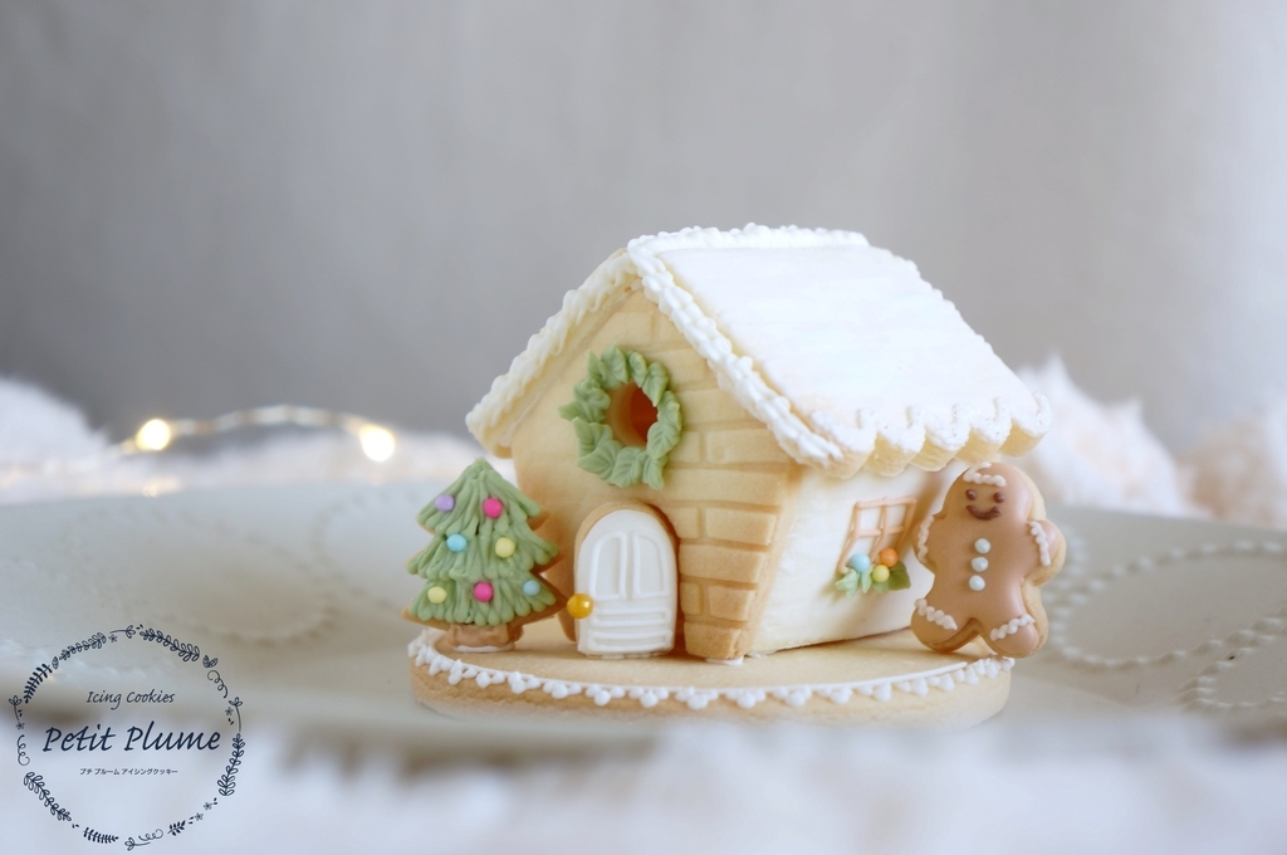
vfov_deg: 18.5
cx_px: 644
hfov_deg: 27.6
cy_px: 428
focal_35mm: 74
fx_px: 2624
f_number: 5
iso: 100
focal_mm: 49
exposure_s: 1/15
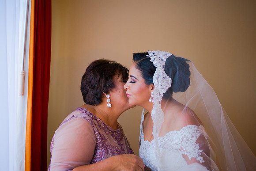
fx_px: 356
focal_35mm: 50
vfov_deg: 27.0
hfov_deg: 39.6
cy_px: 86
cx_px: 128
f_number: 1.8
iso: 640
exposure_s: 1/800
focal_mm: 50
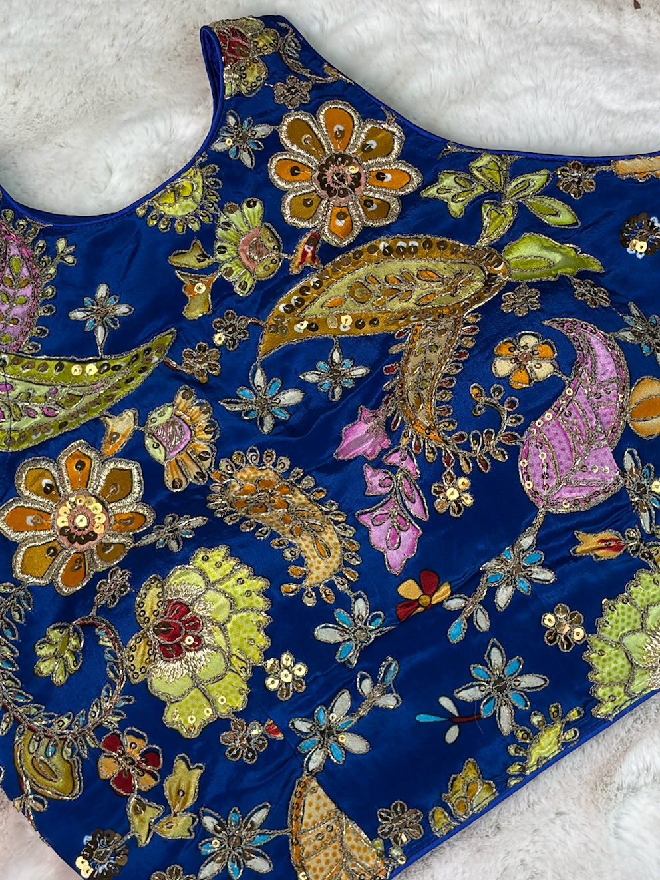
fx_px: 2008
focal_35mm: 79
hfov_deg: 18.7
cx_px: 389
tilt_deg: -64.1
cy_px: 350
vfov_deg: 24.7
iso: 50
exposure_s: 1/121
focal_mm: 5.96
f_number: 1.6
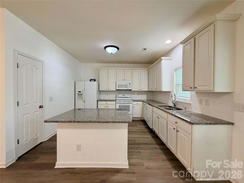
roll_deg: +0.5
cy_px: 92
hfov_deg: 102.1
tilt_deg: -1.4
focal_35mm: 14
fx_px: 99
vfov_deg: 85.7
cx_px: 122
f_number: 2.2
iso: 250
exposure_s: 1/60
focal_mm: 2.22
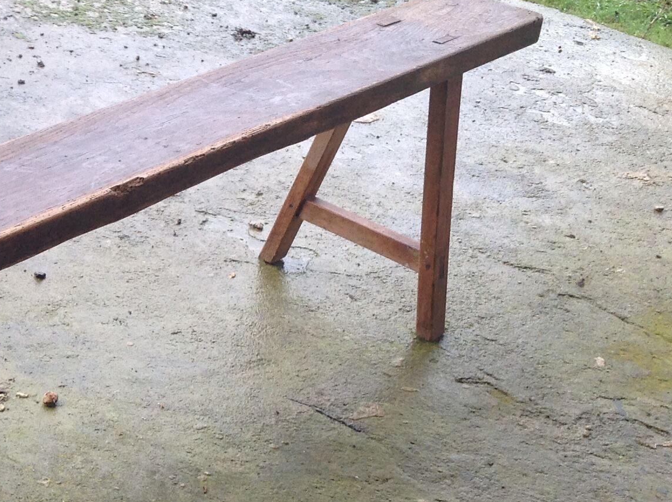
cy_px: 289
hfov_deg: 23.8
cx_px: 11
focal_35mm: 79
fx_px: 1532
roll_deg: -5.3
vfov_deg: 18.6
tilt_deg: -30.0
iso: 64
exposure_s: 1/60
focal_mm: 4.28
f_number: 2.4
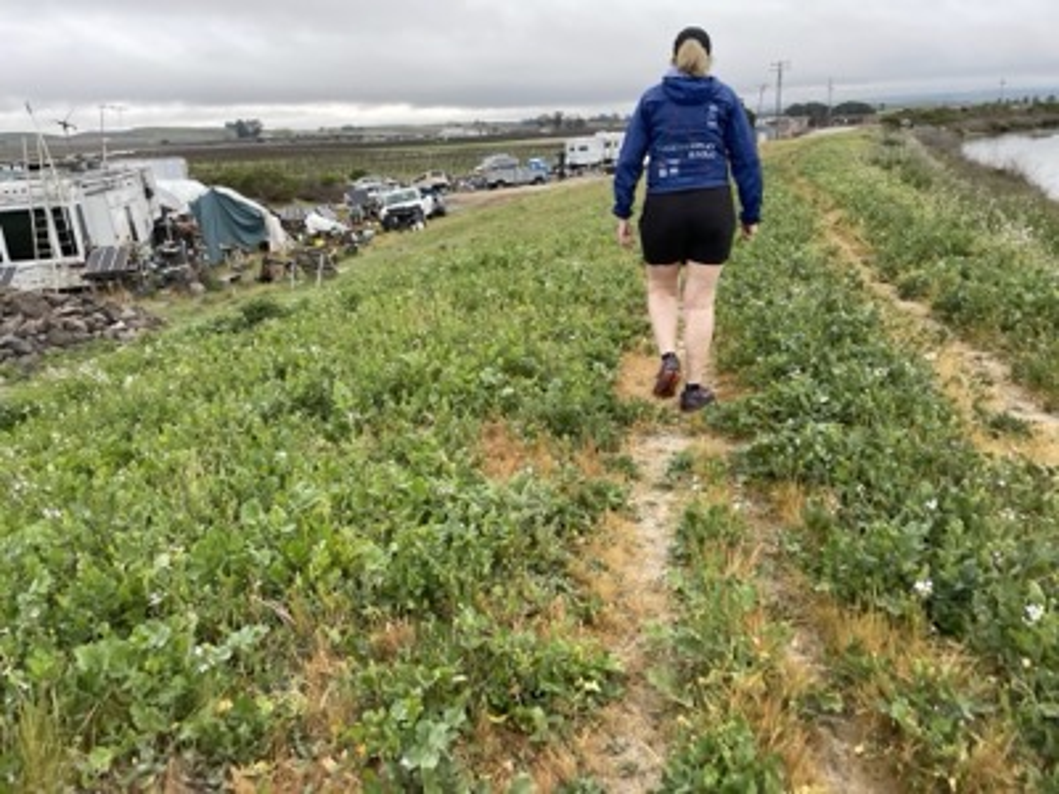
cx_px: 530
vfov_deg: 53.1
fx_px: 795
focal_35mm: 26
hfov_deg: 67.3
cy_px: 397
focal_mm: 4.2
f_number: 1.6
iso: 40
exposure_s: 1/121
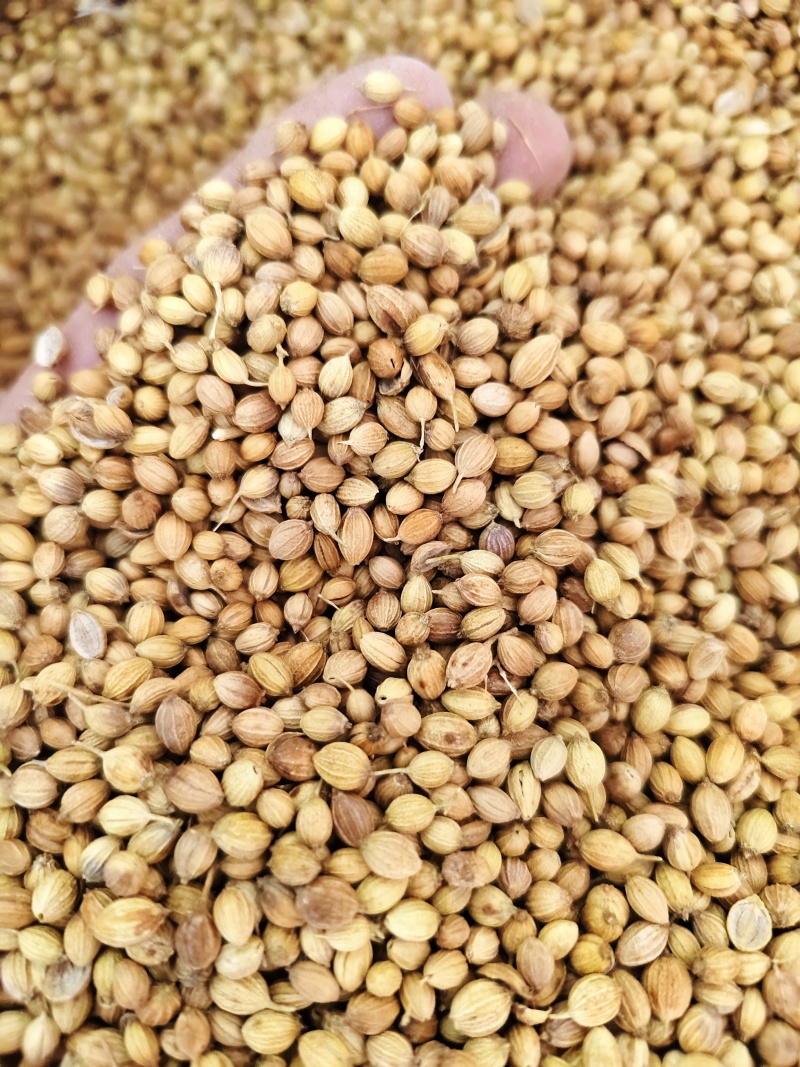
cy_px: 534
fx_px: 709
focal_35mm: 23
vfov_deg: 73.9
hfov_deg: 58.9
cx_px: 400
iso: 6682
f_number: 1.88
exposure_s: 1/156
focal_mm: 5.56
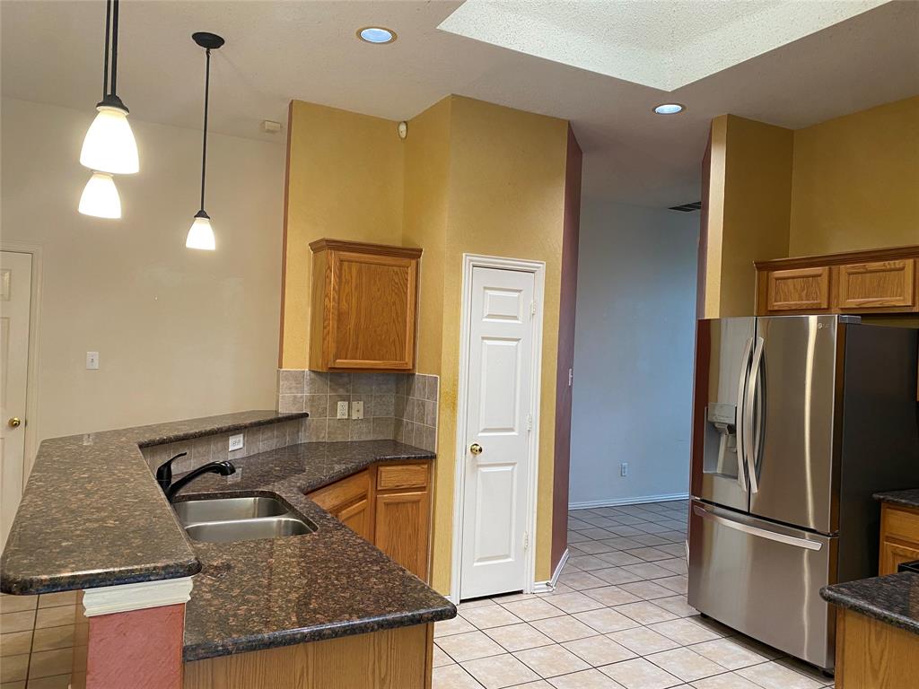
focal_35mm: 26
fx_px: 690
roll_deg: -1.7
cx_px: 460
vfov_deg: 53.1
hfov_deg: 67.3
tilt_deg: -1.1
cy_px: 344
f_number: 1.8
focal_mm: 4.25
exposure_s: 1/42
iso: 125
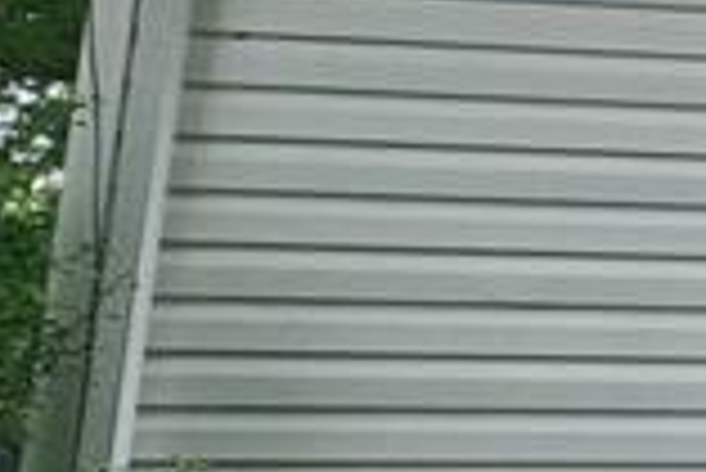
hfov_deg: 13.4
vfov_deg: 15.6
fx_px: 1727
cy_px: 238
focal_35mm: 88
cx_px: 1862
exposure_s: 1/292
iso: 50
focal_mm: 2.2
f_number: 2.2
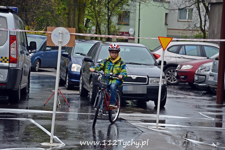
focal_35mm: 158
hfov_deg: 13.1
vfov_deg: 8.7
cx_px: 112
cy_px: 75
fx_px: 983
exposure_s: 1/125
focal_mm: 105
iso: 110
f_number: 5.6
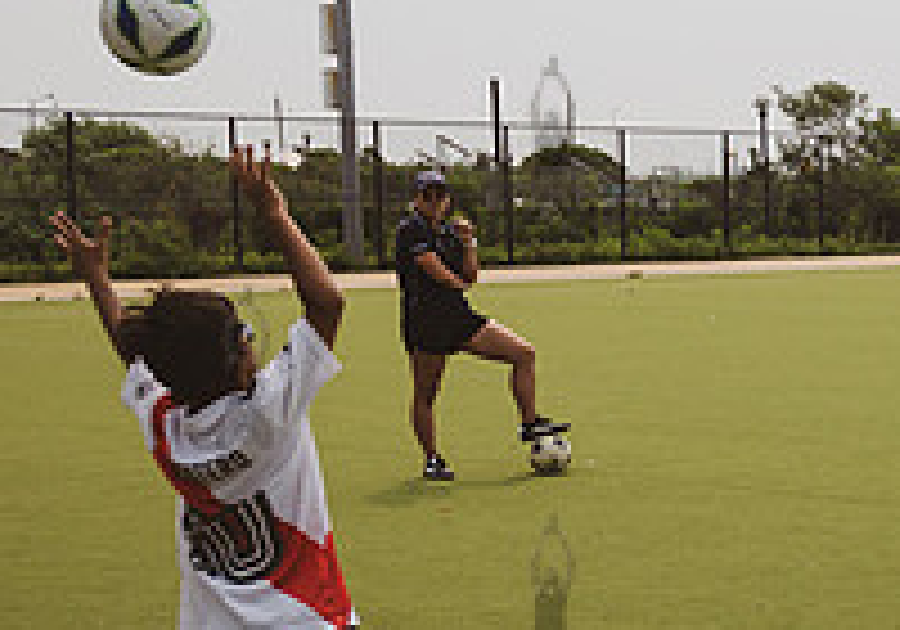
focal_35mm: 87
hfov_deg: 20.1
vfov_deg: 16.2
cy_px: 430
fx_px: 2209
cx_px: 1317
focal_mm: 27
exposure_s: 1/3200
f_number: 4
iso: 250
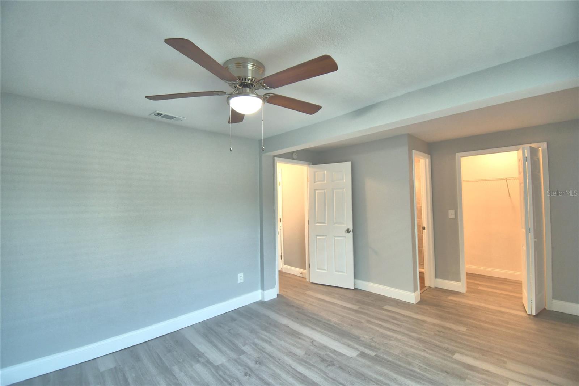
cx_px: 290
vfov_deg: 77.3
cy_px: 193
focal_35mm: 15
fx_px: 241
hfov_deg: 100.4
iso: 400
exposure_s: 1/30
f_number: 4.5
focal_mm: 10
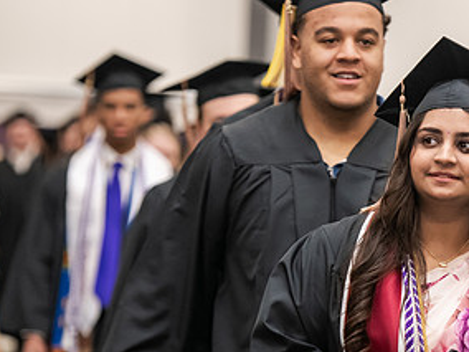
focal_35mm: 255
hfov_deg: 7.7
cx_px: 448
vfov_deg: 5.8
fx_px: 3455
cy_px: 240
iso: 2500
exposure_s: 1/200
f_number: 3.2
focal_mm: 130
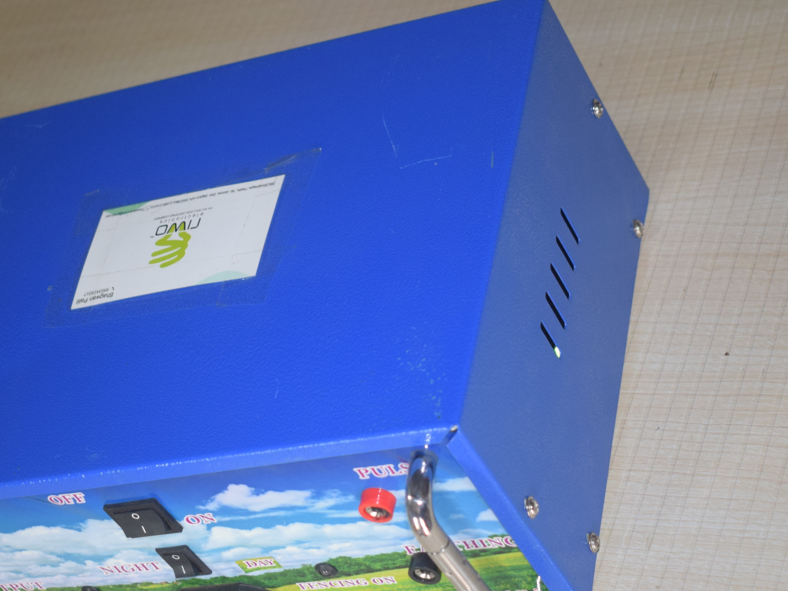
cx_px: 307
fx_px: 1867
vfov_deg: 18.0
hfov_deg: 23.8
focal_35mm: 82
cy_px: 331
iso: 800
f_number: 4.5
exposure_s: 1/80
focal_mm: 32
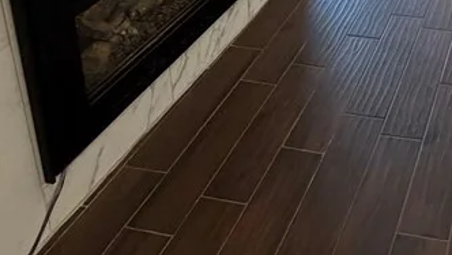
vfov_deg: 19.8
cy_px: -185
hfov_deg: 38.1
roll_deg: +0.1
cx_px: 467
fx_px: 563
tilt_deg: -14.0
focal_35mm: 47
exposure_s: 1/60
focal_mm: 2.22
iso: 250
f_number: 2.2
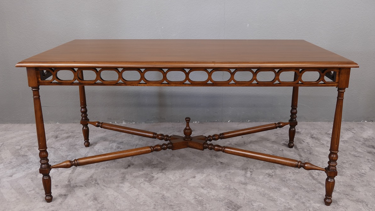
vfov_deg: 33.7
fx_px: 348
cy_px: 97
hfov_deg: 56.6
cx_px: 189
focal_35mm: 35
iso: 125
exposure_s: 1/5
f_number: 3
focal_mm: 12.12
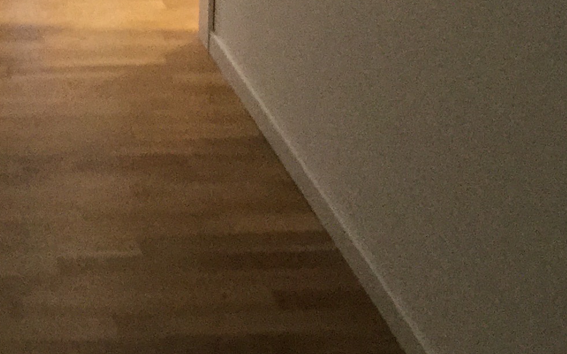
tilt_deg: -11.6
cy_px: -278
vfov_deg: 11.2
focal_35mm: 109
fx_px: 1684
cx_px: -128
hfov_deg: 18.1
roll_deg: -0.2
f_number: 2.4
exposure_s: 1/20
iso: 200
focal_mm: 3.3
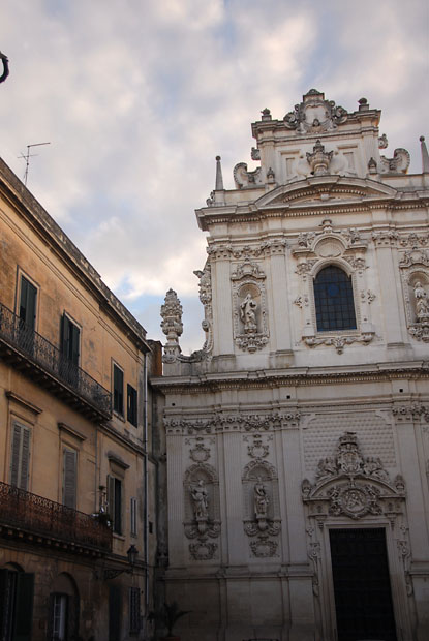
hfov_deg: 37.0
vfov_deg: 53.1
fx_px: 642
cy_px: 320
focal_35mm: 36
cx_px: 214
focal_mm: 24
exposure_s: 1/180
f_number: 3.8
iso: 200
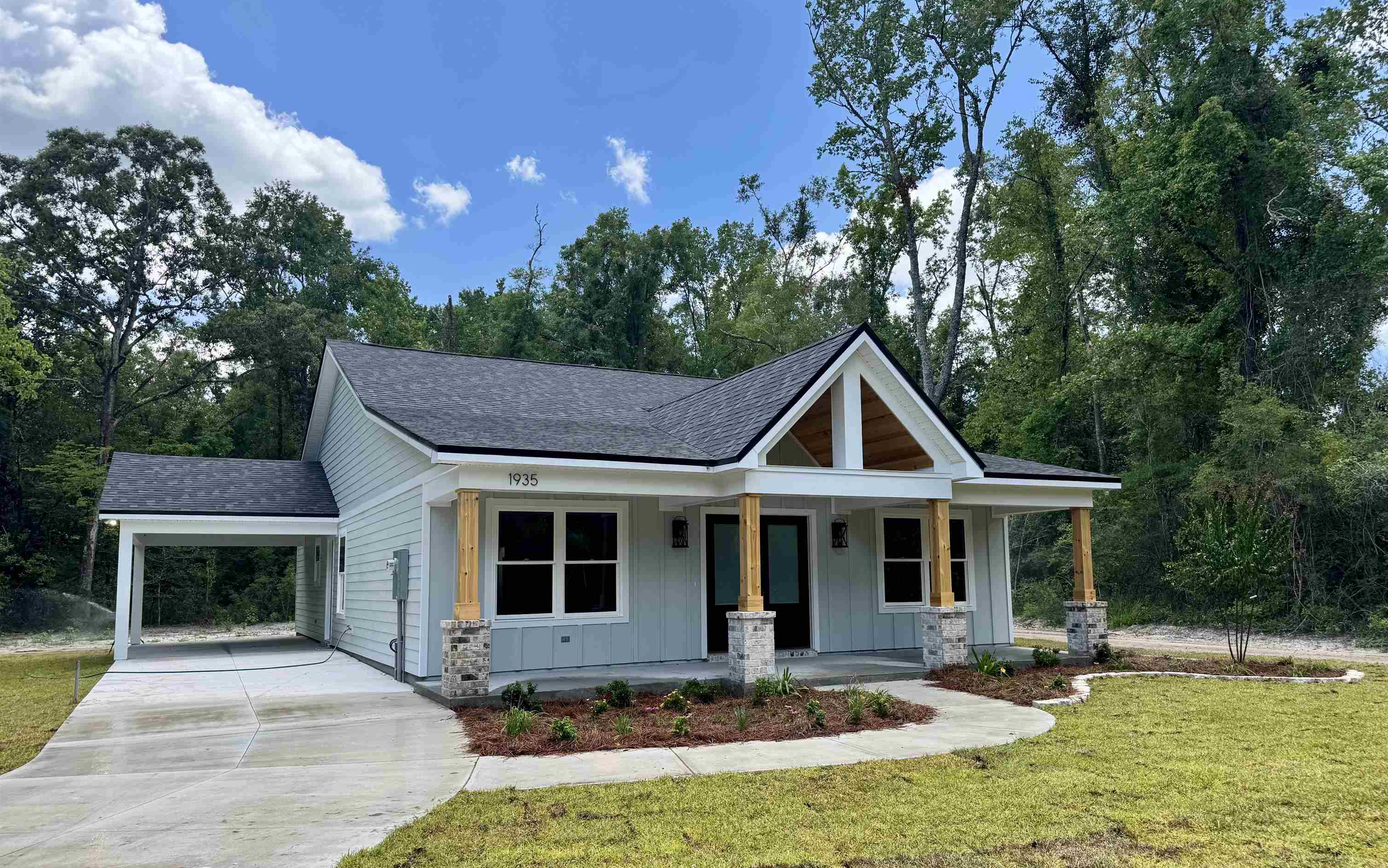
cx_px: 708
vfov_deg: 47.6
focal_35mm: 26
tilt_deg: +5.3
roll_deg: +0.9
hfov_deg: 70.4
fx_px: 984
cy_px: 471
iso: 80
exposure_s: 1/1010
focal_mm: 6.76
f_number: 1.78
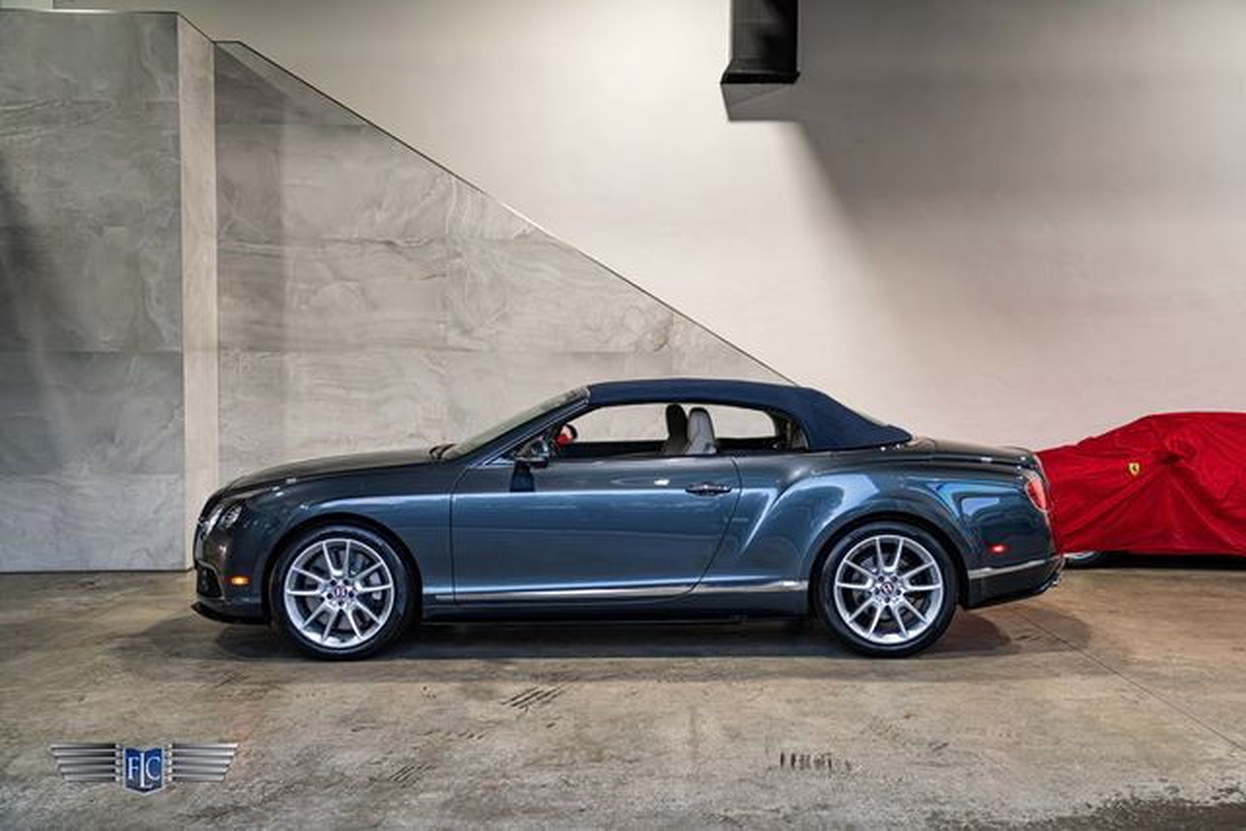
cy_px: 416
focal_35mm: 35
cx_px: 623
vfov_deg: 37.9
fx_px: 1212
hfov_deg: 54.4
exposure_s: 1/125
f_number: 4
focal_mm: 35
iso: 1250
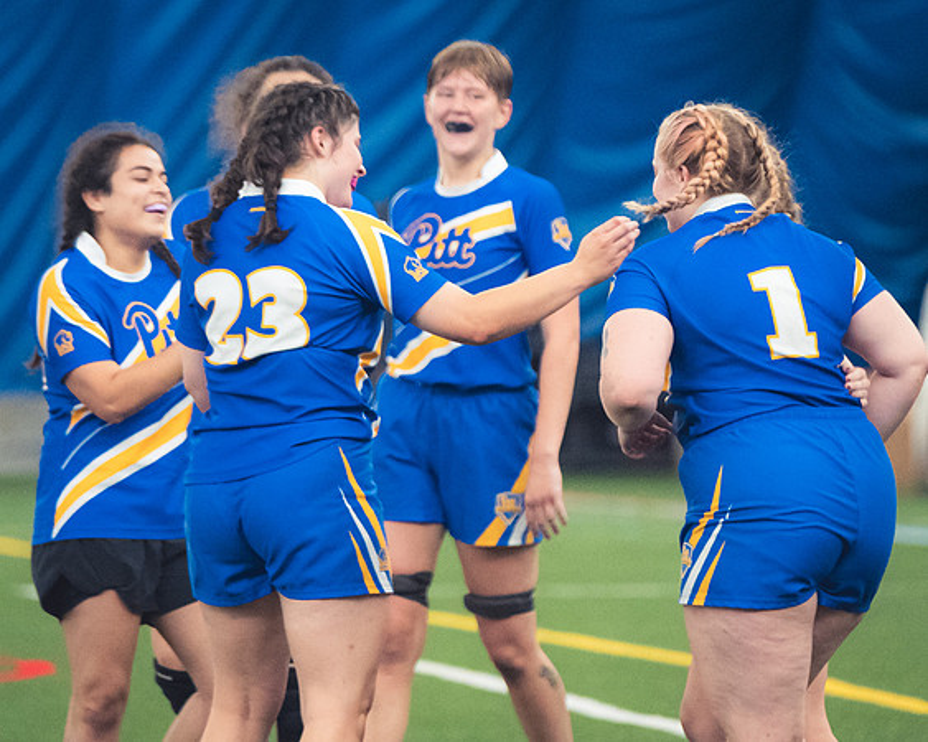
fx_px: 12833
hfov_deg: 4.1
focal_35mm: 467
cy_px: 249
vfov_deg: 3.3
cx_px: 490
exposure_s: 1/320
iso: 5000
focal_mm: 195
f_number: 2.8
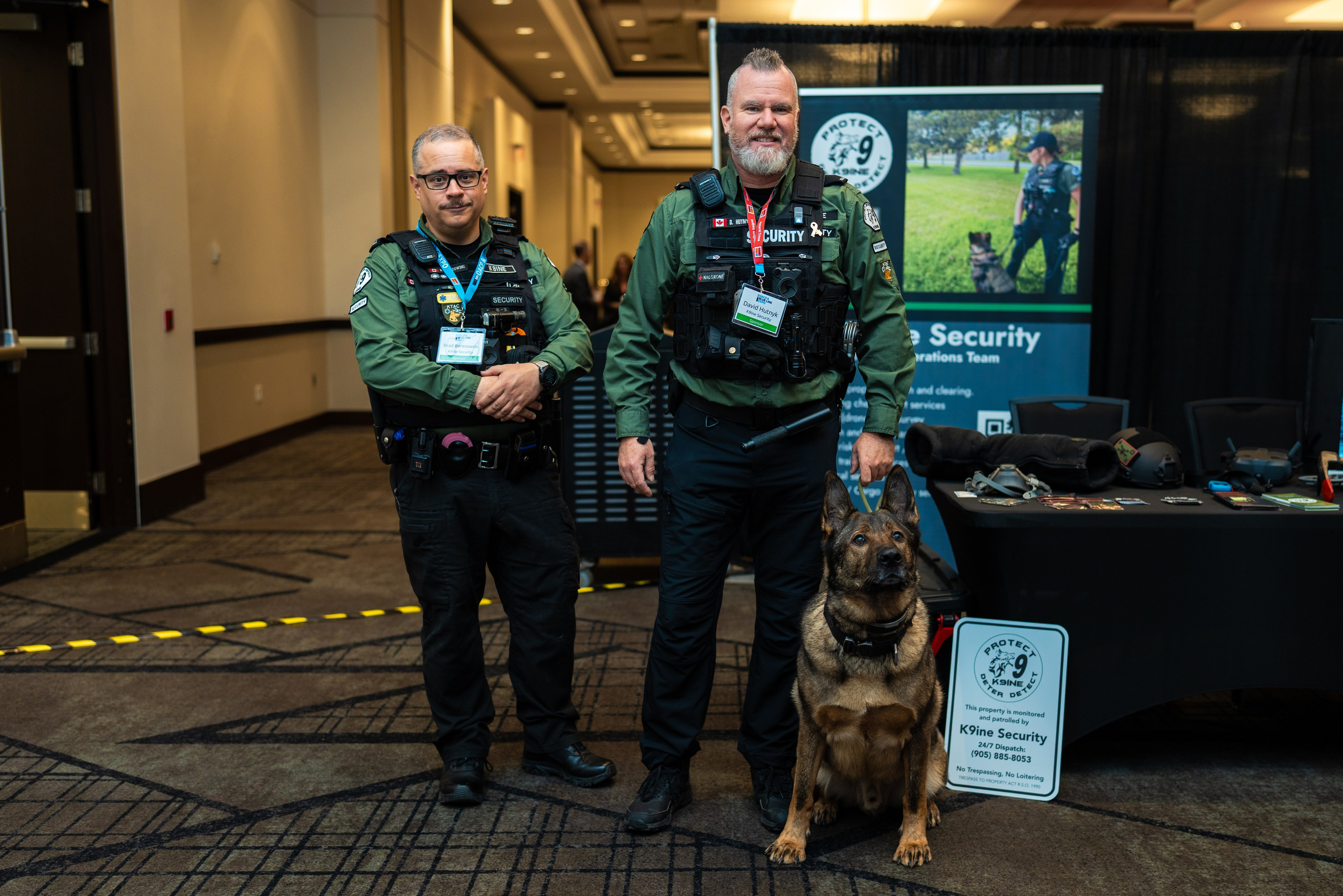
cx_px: 723
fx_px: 1459
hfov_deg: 49.4
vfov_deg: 34.1
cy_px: 461
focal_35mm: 39
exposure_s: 1/200
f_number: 1.8
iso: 400
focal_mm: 35
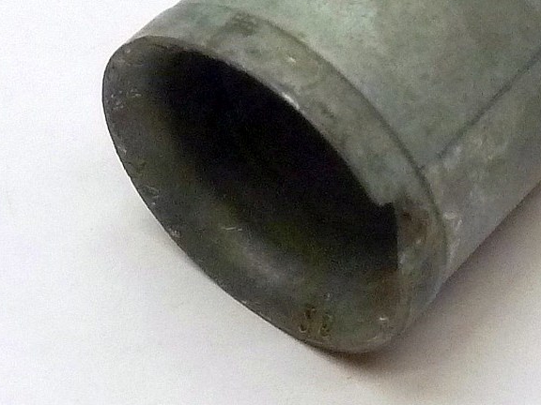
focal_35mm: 47
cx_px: 370
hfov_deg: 39.8
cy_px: 88
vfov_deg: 30.2
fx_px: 735
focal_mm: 4.7
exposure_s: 1/30
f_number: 3.4
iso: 250
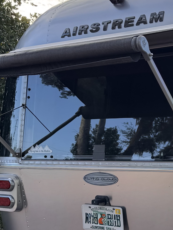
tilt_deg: -2.7
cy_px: 159
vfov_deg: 27.9
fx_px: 460
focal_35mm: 69
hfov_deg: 20.4
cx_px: 187
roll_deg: -0.4
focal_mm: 6.76
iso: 80
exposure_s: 1/1238
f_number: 1.78
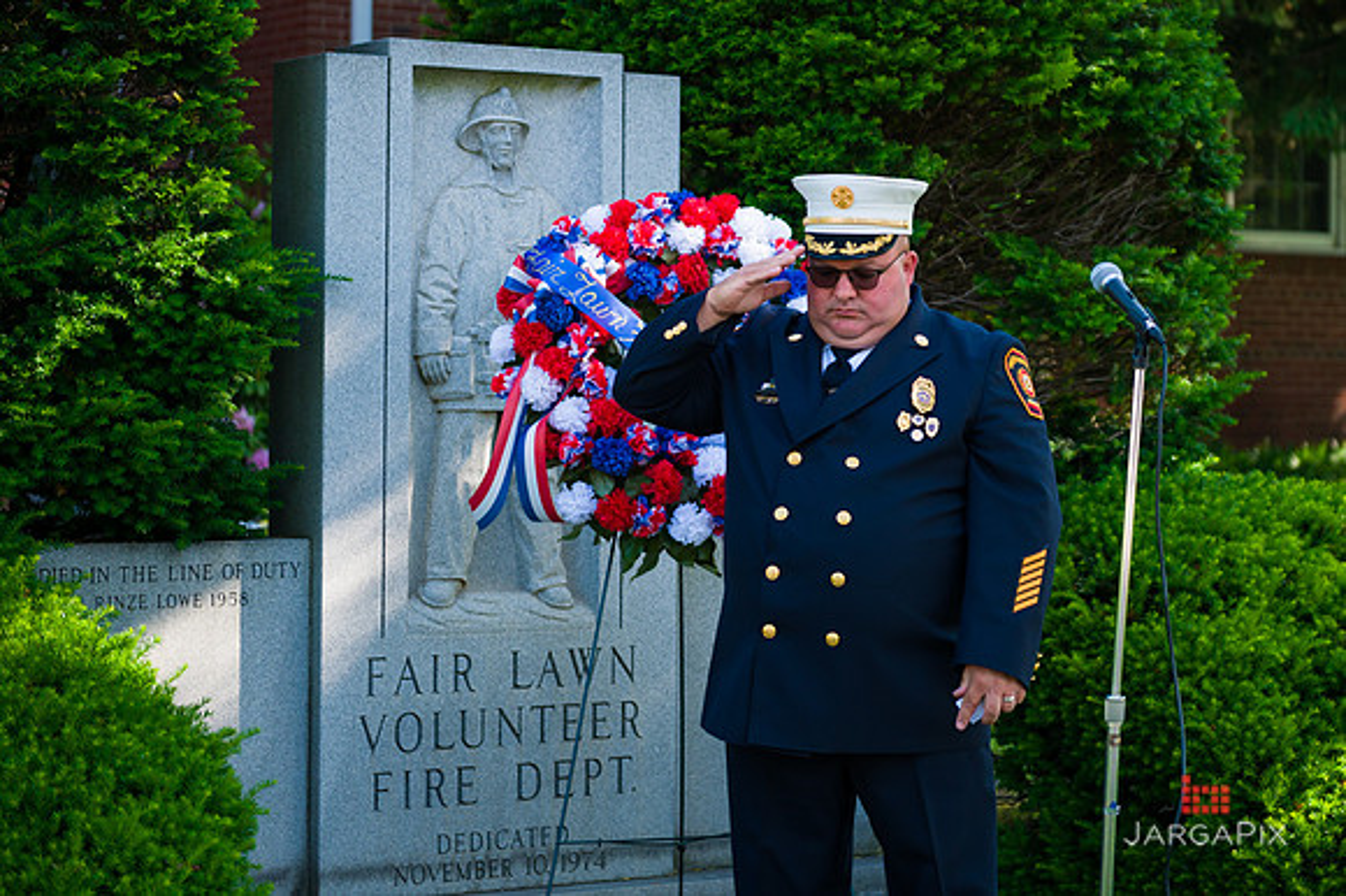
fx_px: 3436
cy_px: 307
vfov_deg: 14.8
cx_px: 884
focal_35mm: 92
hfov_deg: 22.1
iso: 200
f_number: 3.2
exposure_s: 1/1000
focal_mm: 70
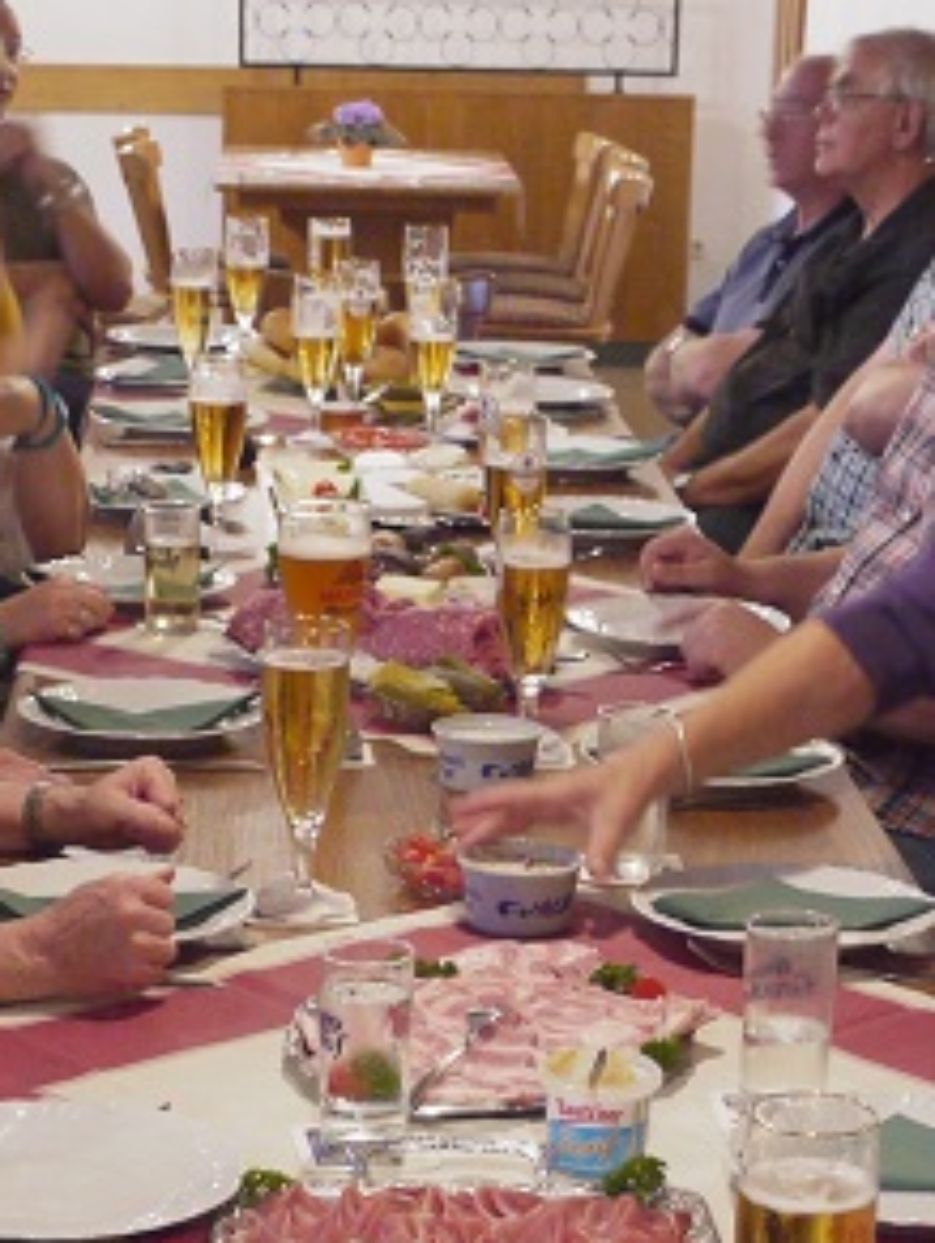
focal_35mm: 101
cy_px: 1256
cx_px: 389
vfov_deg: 18.9
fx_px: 3629
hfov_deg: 14.7
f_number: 4.7
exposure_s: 1/10
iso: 800
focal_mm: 23
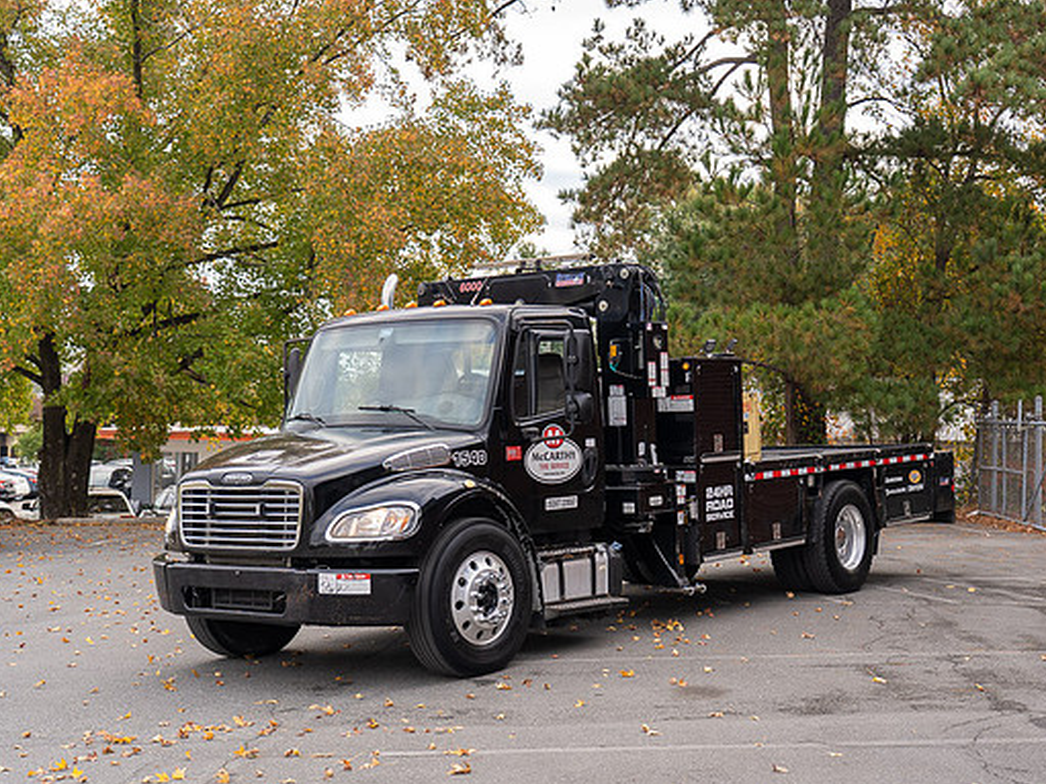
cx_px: 577
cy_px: 392
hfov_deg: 39.6
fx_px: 1450
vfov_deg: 30.3
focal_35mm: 48
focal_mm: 44
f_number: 4
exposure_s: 1/160
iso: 250
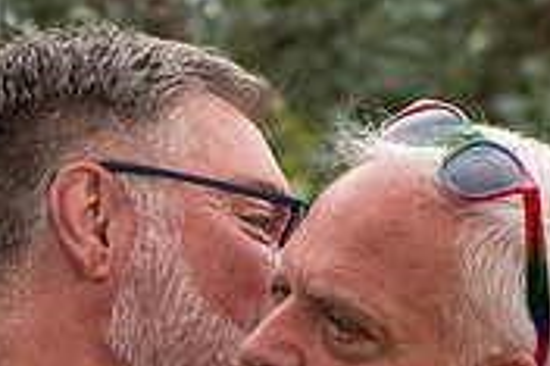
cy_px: 424
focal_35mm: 1041
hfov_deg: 2.0
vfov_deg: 1.3
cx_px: 291
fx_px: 15889
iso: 640
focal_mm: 210
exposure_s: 1/1000
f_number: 5.3
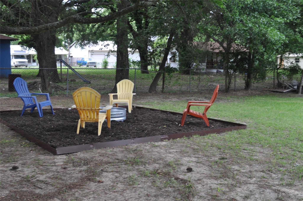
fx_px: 378
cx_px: 152
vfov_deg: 29.8
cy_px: 100
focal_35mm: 45
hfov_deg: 43.7
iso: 280
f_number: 8
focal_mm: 30
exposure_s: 1/60
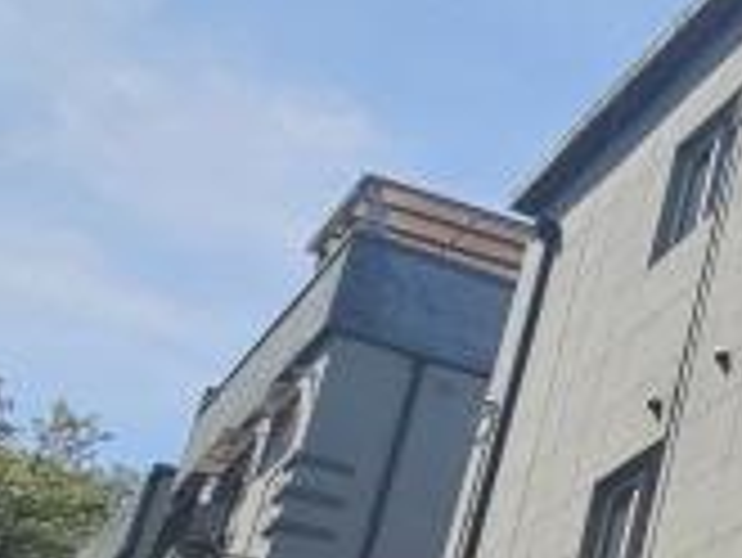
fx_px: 1351
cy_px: 616
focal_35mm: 63
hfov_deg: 15.9
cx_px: 1722
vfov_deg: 22.0
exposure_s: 1/1894
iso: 50
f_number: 2.2
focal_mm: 2.2
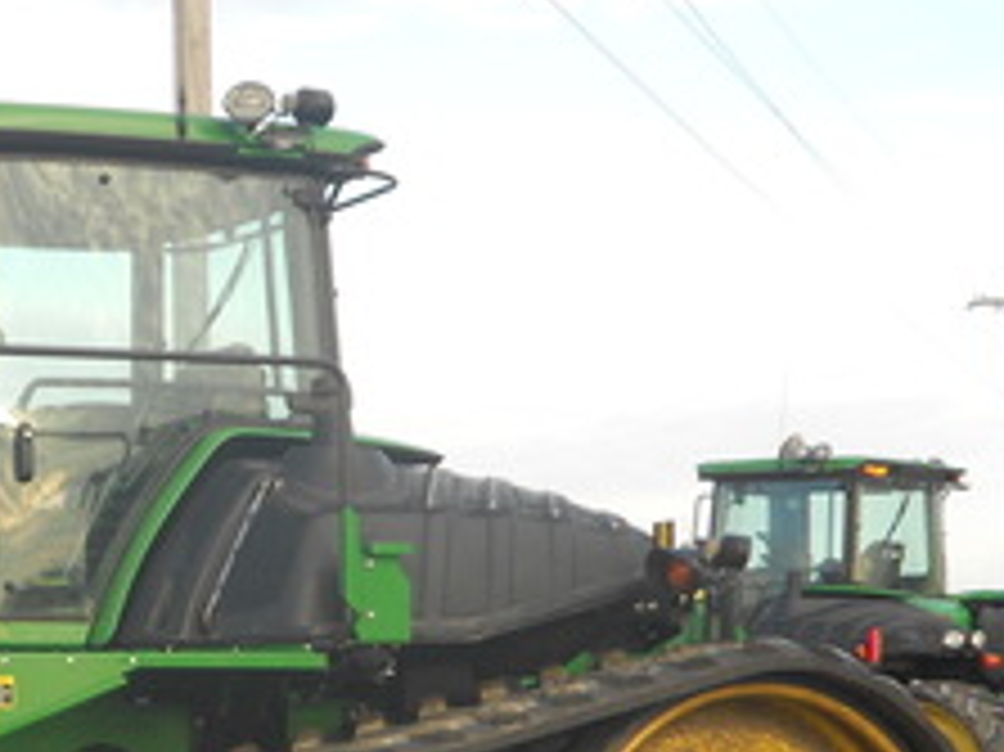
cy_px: 752
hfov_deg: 18.1
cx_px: -59
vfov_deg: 13.9
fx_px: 3044
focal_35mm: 105
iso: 80
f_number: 4.2
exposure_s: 1/100
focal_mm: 7.7
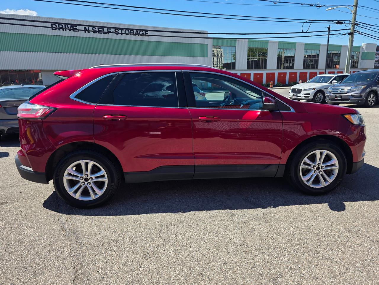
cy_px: 142
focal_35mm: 23
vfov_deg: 58.9
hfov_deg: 73.9
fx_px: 252
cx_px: 190
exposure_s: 1/3203
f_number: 1.7
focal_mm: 6.3
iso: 80
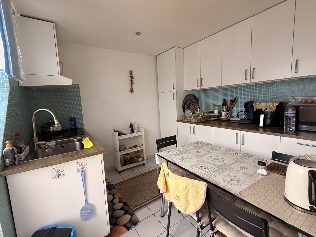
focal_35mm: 16
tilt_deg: -5.0
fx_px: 146
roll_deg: +2.9
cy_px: 118
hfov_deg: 94.5
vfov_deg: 78.1
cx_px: 159
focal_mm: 2.22
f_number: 2.2
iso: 80
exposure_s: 1/99
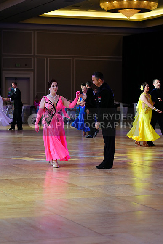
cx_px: 82
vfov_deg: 19.5
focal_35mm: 105
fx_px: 713
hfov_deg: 13.0
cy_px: 122
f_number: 4
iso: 2000
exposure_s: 1/400
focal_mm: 105
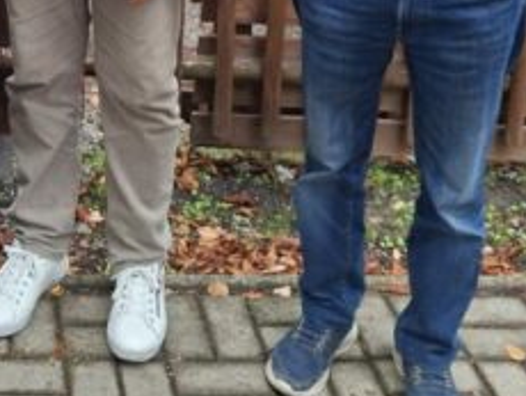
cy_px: -169
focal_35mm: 72
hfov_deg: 25.6
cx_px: -2
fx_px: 1095
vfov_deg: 18.5
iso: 50
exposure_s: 1/331
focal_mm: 5.54
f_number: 1.8
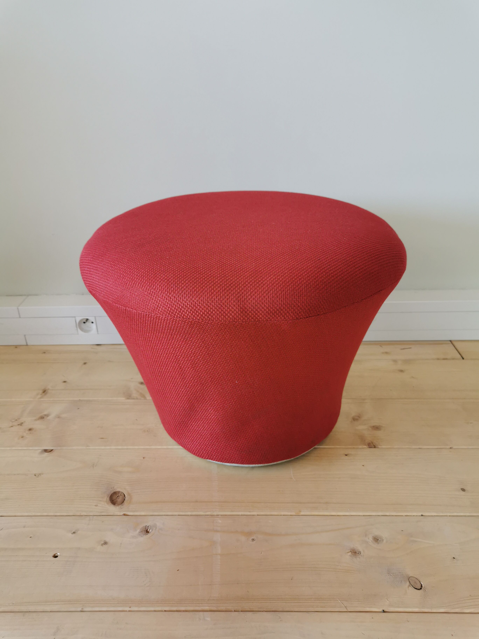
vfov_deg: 65.3
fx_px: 498
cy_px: 320
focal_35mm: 27
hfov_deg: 51.4
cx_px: 240
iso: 100
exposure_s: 1/100
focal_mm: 5.58
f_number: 1.8
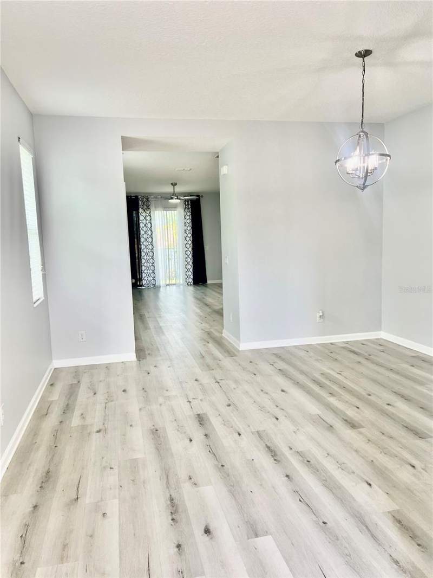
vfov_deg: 67.3
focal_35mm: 26
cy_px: 289
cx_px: 216
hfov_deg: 53.1
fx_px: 433
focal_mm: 5.7
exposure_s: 1/120
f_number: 1.5
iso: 50
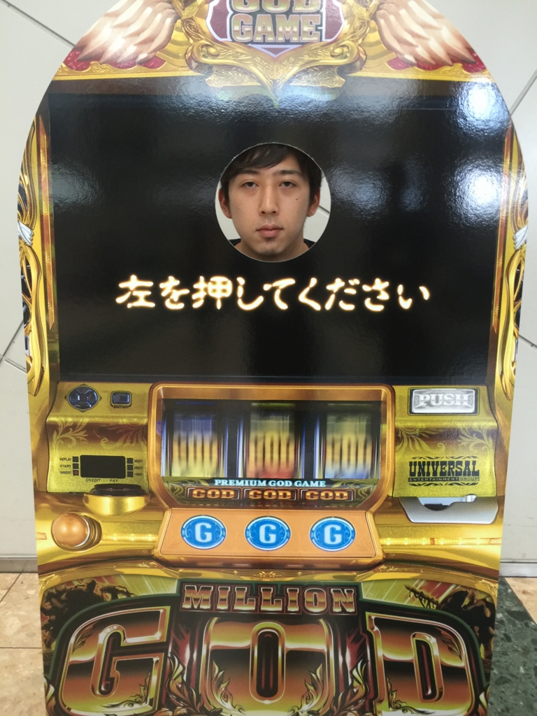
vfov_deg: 61.7
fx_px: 600
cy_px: 358
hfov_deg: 48.2
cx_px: 268
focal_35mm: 29
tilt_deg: -8.2
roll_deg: +0.6
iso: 80
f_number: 2.2
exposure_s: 1/17
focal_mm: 4.15
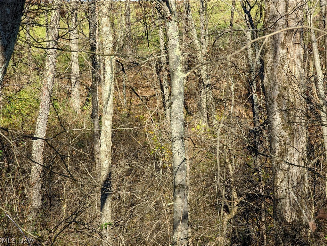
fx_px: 983
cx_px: 164
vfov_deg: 14.3
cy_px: 123
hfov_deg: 18.9
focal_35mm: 104
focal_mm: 19
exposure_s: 1/210
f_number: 3.5
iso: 28
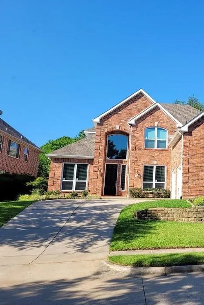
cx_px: 198
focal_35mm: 37
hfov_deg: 33.3
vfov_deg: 51.9
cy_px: 153
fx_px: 314
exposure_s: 1/1492
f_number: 1.8
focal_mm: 5.4
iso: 40
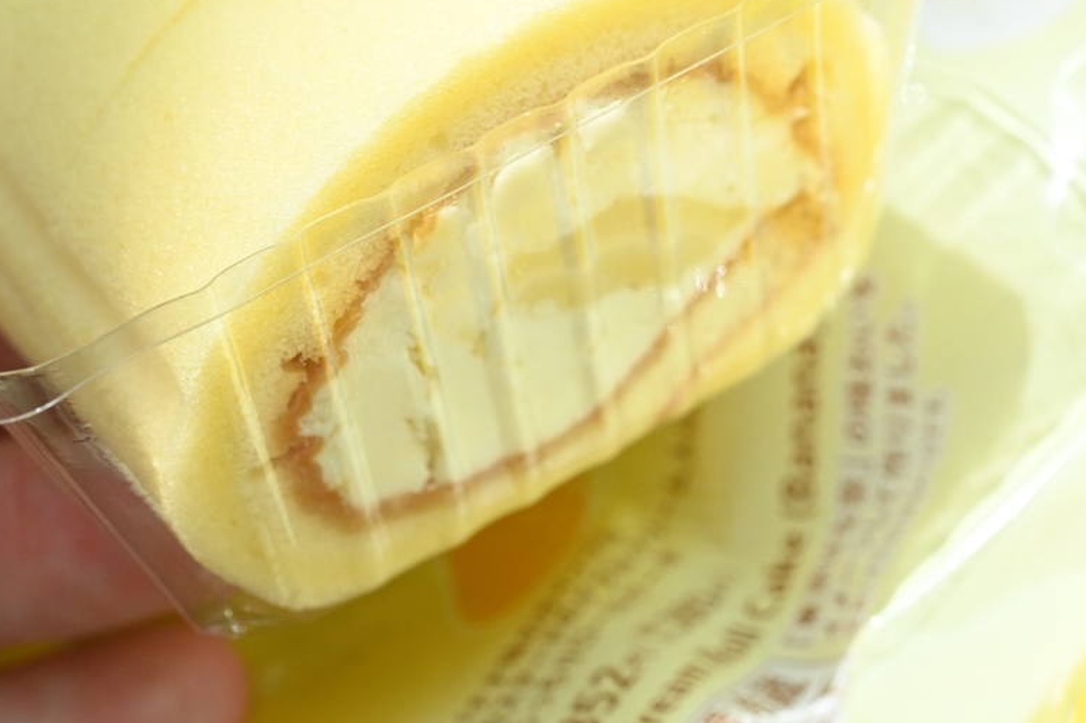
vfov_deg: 17.2
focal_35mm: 79
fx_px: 2382
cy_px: 274
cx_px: 559
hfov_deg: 25.7
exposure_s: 1/200
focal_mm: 60
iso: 3200
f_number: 13
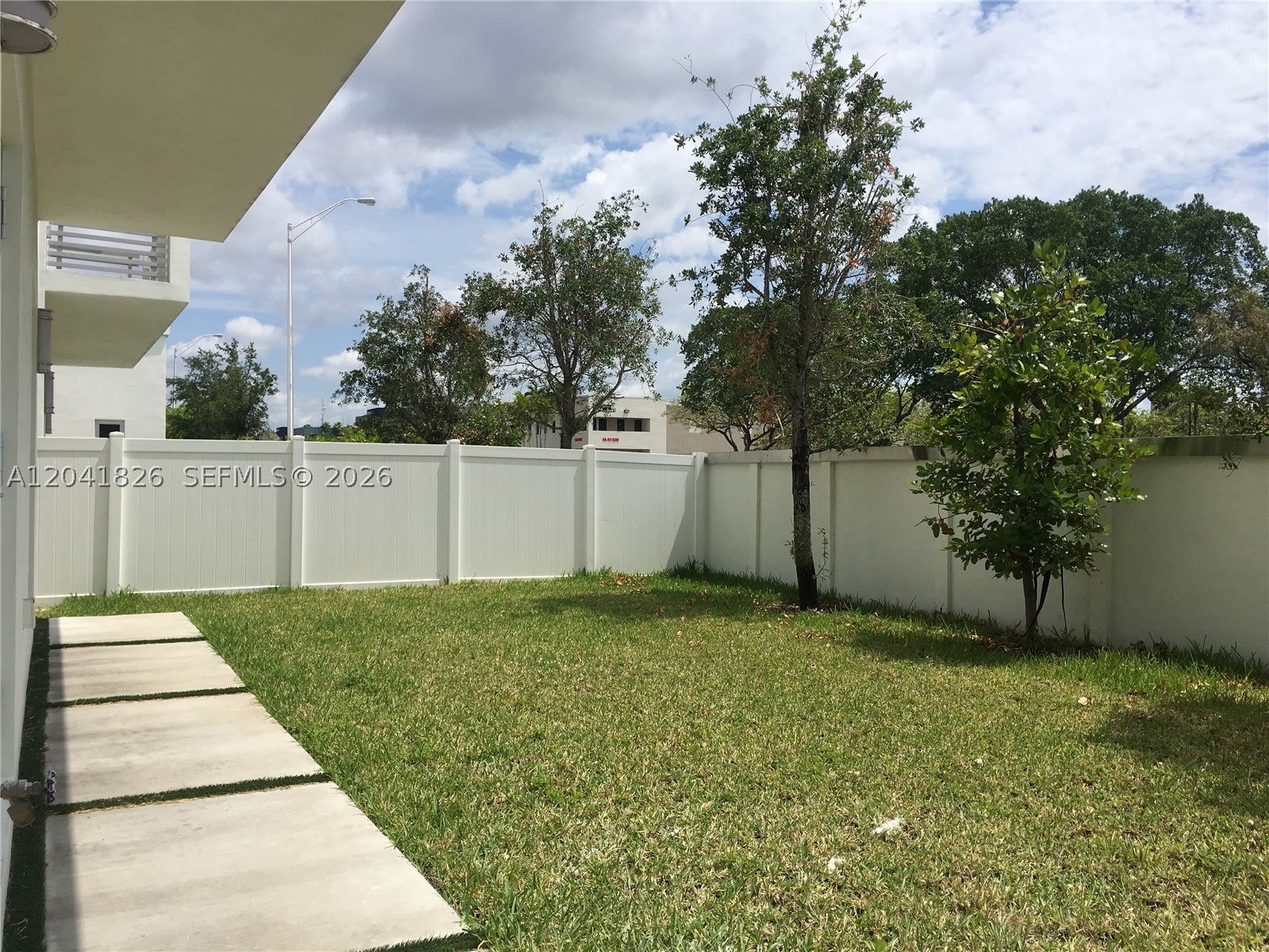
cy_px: 476
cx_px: 634
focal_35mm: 29
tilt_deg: +0.3
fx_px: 1063
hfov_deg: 61.7
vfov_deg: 48.2
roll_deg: -0.4
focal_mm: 4.15
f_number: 2.2
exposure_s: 1/2747
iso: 25
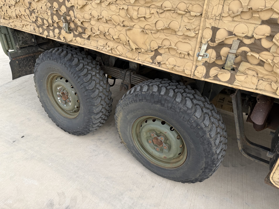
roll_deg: -3.2
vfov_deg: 56.8
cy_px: 104
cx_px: 140
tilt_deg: -31.2
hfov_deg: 71.6
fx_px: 193
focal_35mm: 24
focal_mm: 6.76
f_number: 1.78
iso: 80
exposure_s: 1/1522
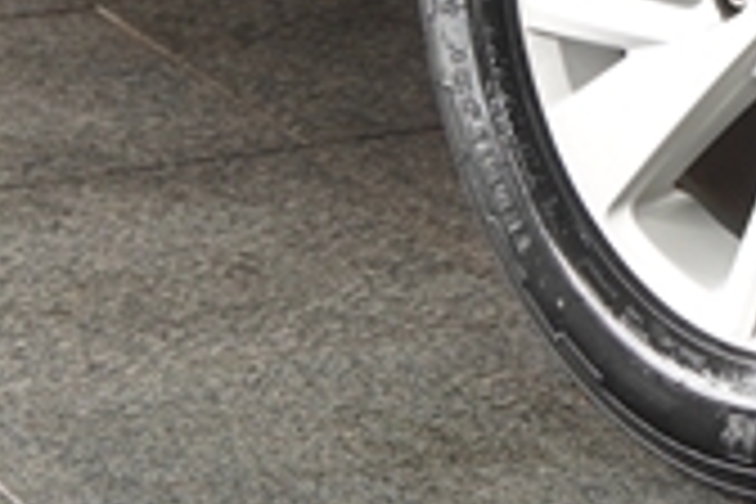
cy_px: -871
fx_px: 6321
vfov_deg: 4.4
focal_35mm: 301
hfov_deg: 6.6
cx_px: 1620
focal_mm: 33
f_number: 3.5
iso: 200
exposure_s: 1/80
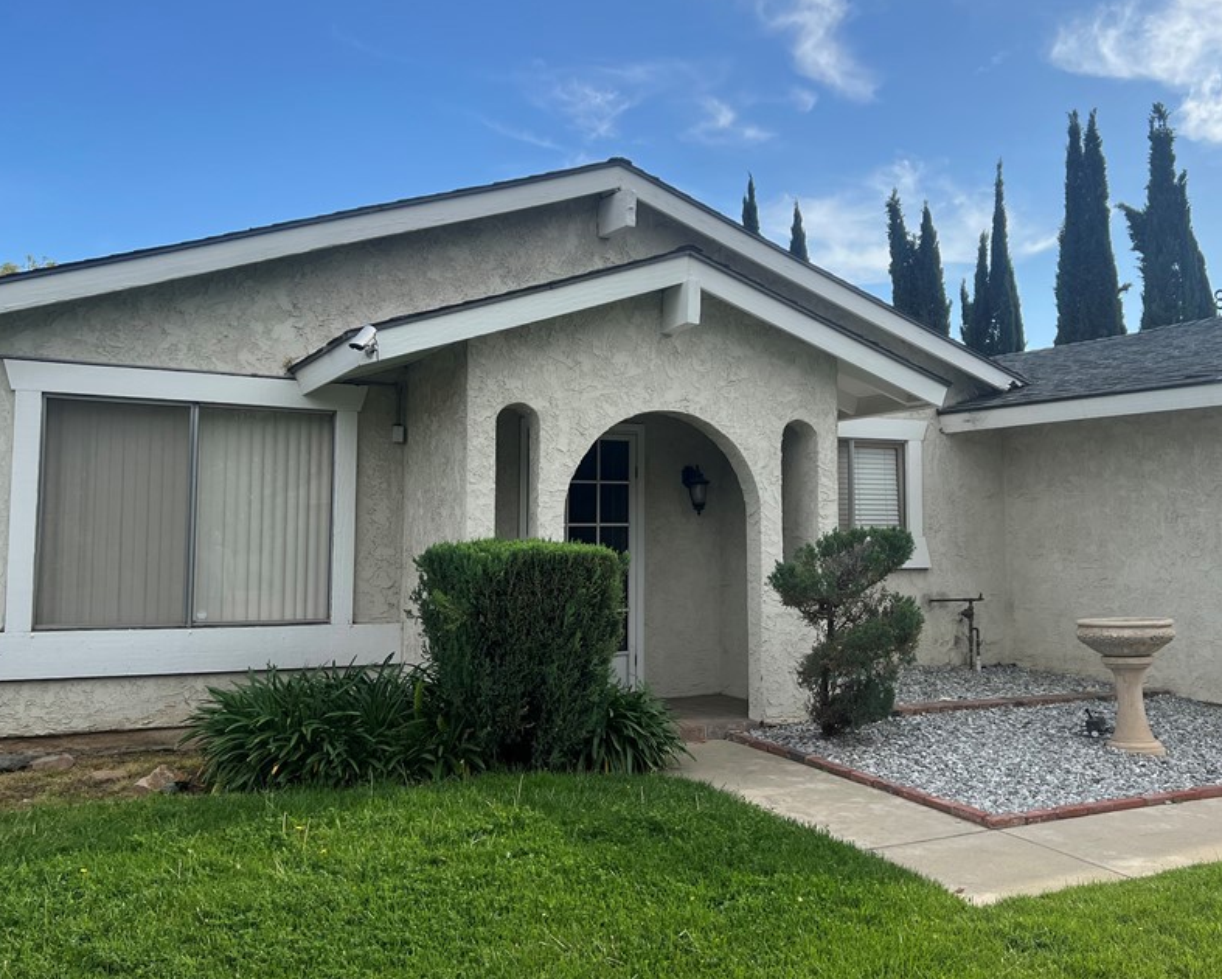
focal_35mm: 33
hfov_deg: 54.1
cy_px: 463
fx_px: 1194
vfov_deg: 44.5
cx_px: 680
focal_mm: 5.7
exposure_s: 1/2513
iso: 50
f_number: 1.5
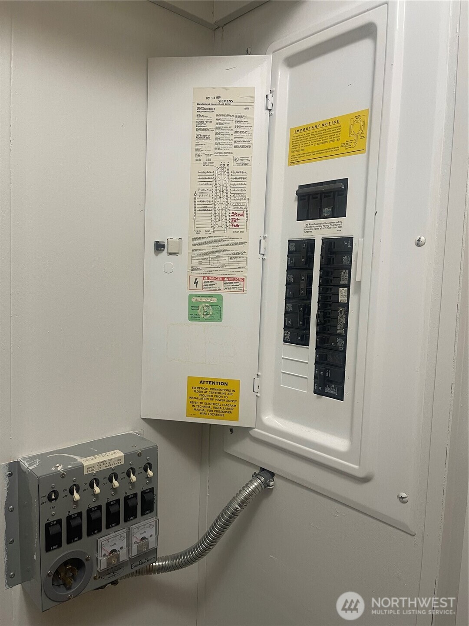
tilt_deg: -3.8
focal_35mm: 25
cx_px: 234
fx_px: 452
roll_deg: -1.8
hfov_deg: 54.9
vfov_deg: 69.4
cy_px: 313
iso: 125
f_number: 1.6
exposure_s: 1/60
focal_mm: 5.1
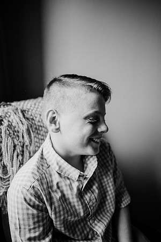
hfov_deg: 53.1
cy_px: 121
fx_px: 161
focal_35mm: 24
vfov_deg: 73.7
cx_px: 80
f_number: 2
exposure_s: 1/640
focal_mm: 24
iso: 640
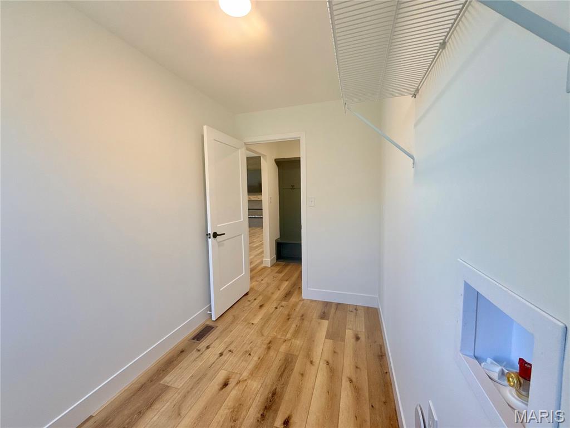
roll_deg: +1.2
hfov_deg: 102.1
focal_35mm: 14
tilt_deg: -4.2
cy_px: 214
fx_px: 231
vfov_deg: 85.7
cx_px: 285
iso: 125
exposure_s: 1/120
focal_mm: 2.22
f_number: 2.2
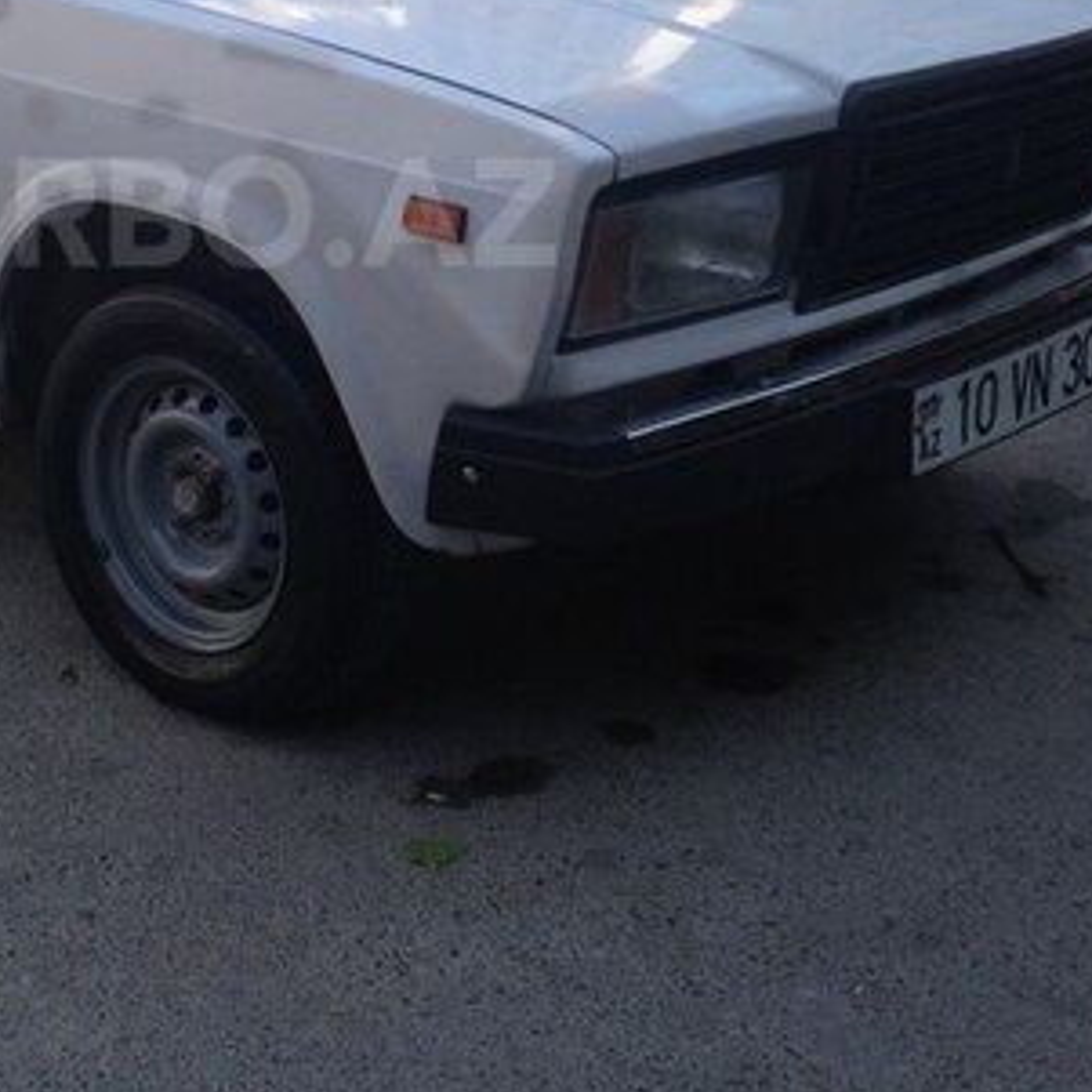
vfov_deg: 26.4
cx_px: 185
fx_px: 2284
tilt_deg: -15.5
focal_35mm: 64
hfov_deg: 26.3
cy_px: 212
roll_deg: -0.1
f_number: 2.4
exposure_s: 1/526
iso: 50
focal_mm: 4.12
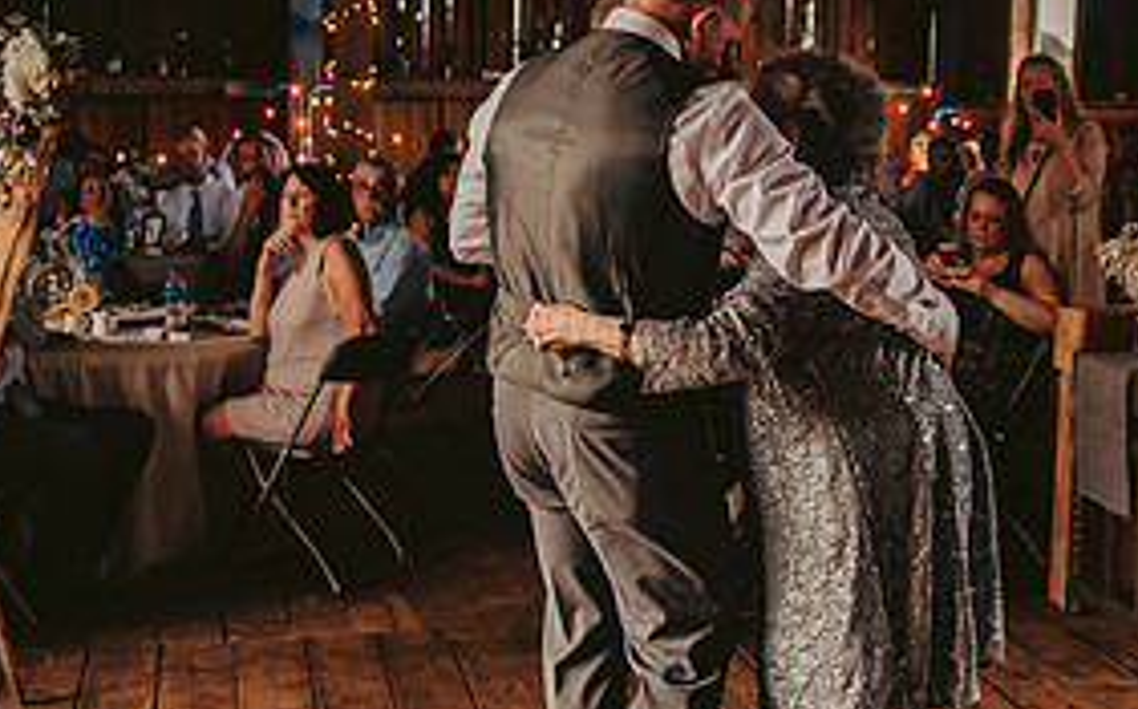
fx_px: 1828
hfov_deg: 34.4
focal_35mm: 59
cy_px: 326
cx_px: 693
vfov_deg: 21.9
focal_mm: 28
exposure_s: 1/200
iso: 800
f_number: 2.8
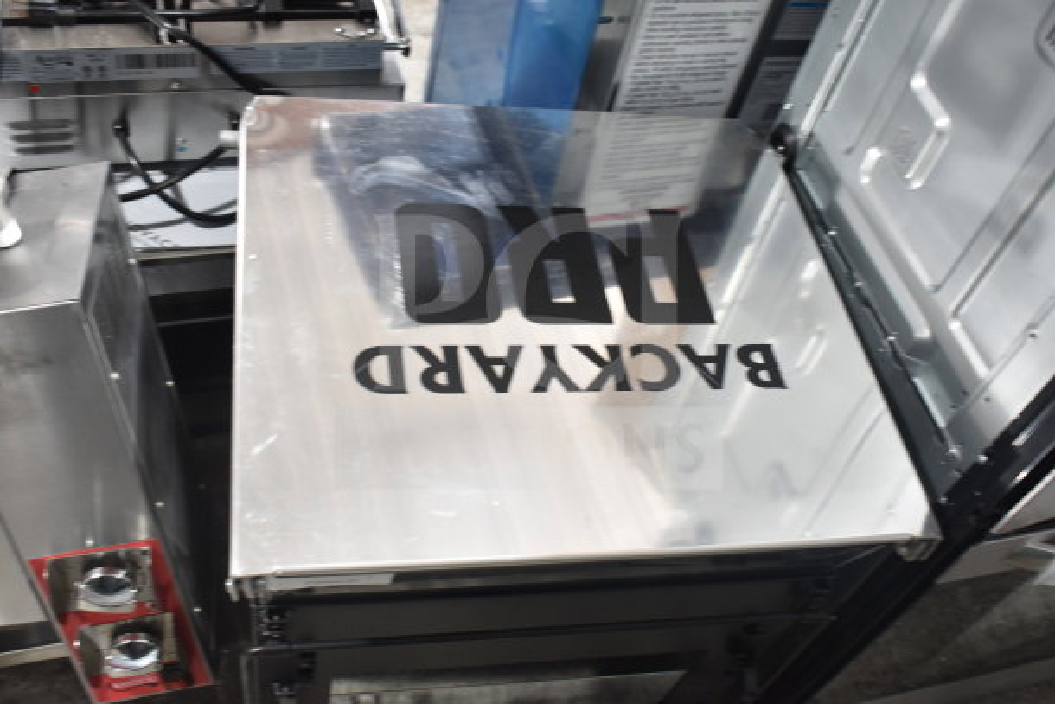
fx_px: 1055
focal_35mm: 36
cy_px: 352
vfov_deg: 36.9
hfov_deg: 53.1
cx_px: 528
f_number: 3.8
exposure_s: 1/40
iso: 1000
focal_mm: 24
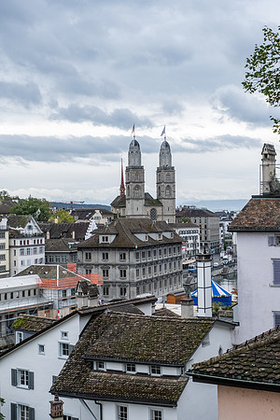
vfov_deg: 37.5
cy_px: 210
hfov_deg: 25.5
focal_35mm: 53
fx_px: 618
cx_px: 140
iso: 320
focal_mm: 35.3
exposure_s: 1/550
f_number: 5.6
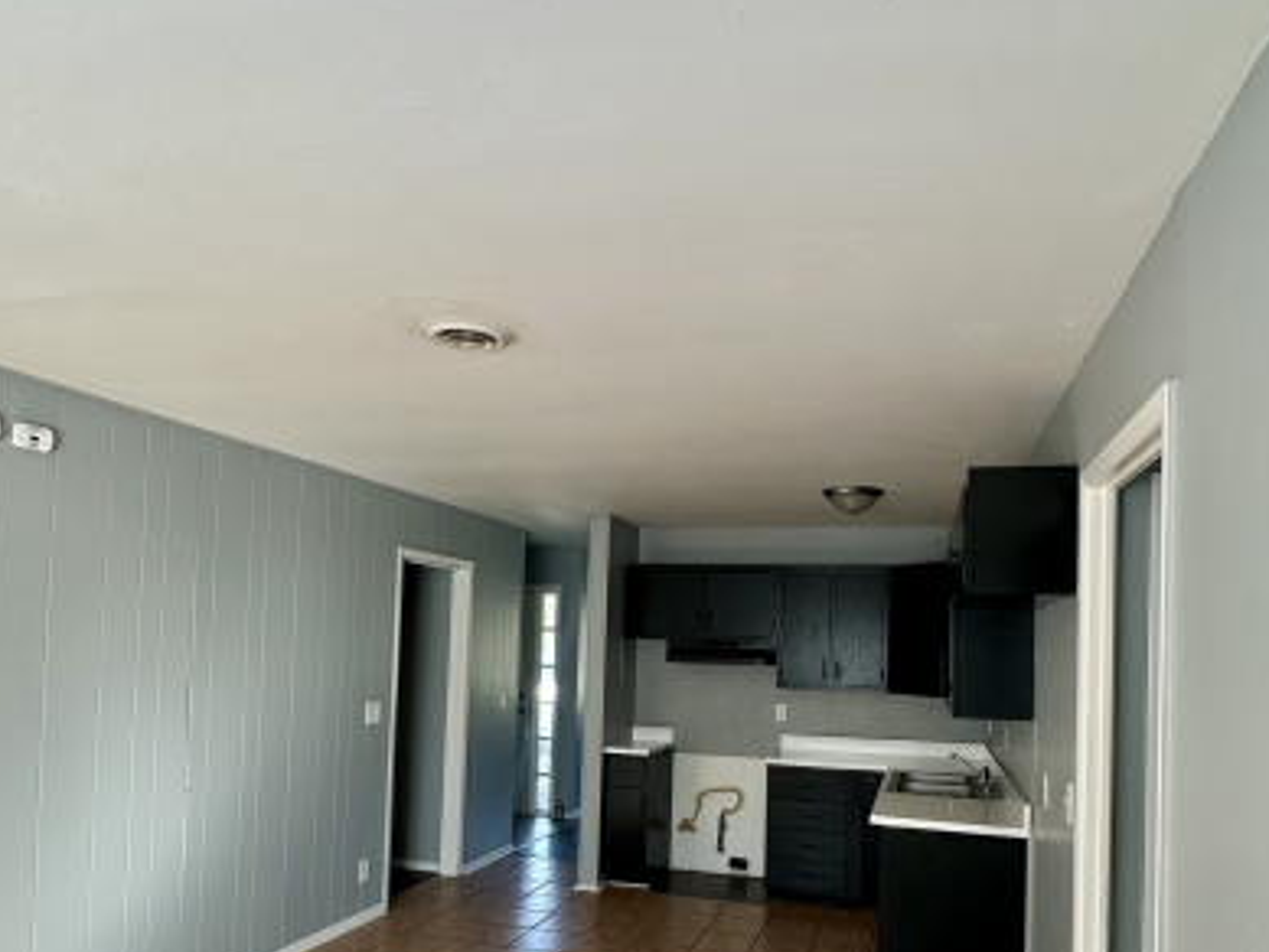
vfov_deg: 55.8
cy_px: 628
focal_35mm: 24
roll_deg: -3.1
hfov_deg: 71.4
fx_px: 880
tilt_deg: +2.7
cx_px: 698
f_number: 2.2
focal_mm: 2.22
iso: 125
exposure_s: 1/99
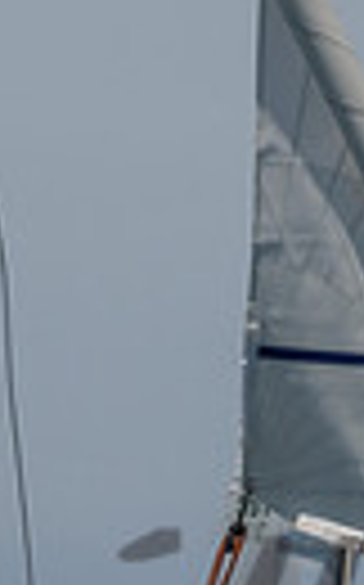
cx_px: -232
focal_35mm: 780
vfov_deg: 2.7
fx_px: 12408
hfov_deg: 1.7
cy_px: 747
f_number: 9
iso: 640
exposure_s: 1/1000
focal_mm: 160
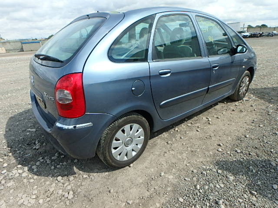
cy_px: 104
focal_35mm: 21
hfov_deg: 79.0
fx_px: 169
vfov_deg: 63.4
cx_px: 139
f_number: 6
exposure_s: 1/400
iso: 125
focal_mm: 3.7
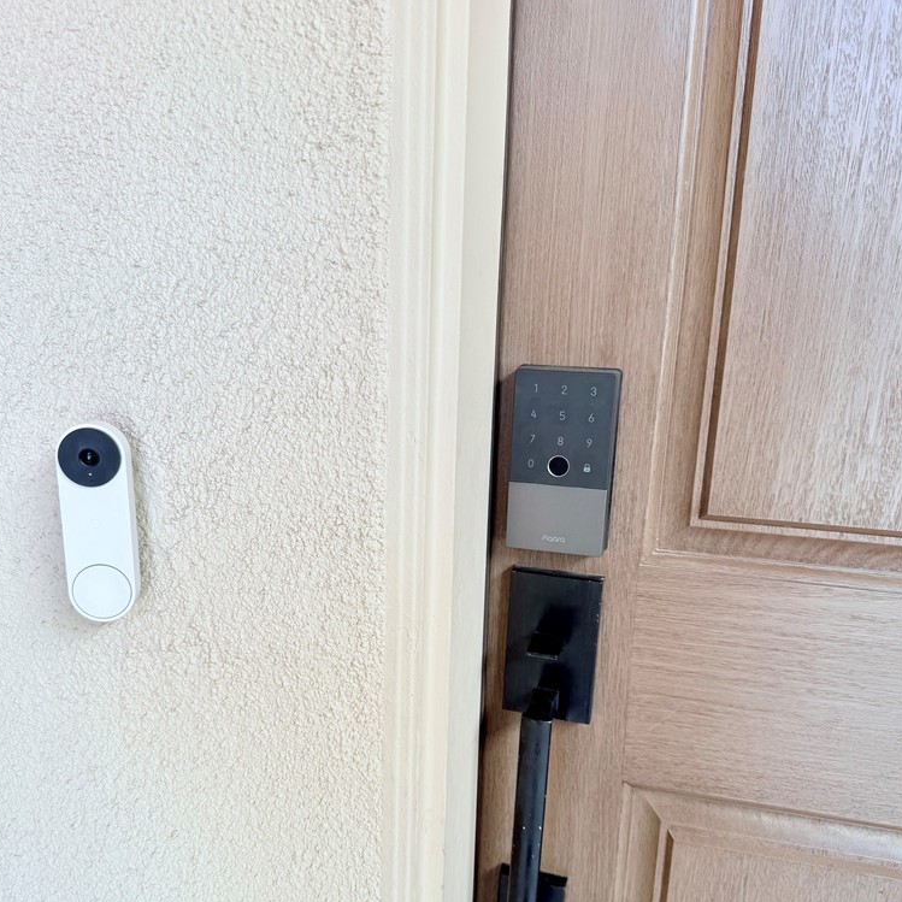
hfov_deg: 55.6
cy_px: 519
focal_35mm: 29
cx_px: 444
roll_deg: -1.7
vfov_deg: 55.4
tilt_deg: -14.3
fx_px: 855
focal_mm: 6.76
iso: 50
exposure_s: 1/126
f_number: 1.78
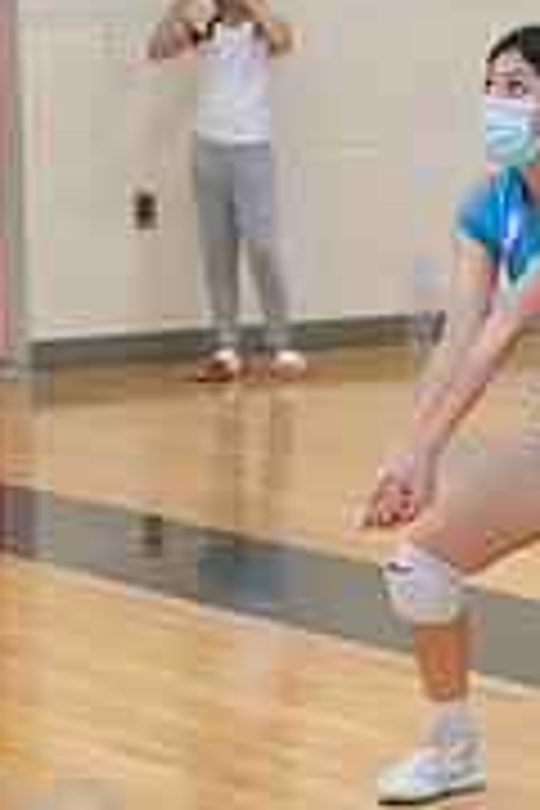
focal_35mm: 263
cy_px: 387
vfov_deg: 7.8
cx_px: 513
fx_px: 5917
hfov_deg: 5.2
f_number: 4.5
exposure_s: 1/1000
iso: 6400
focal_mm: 105
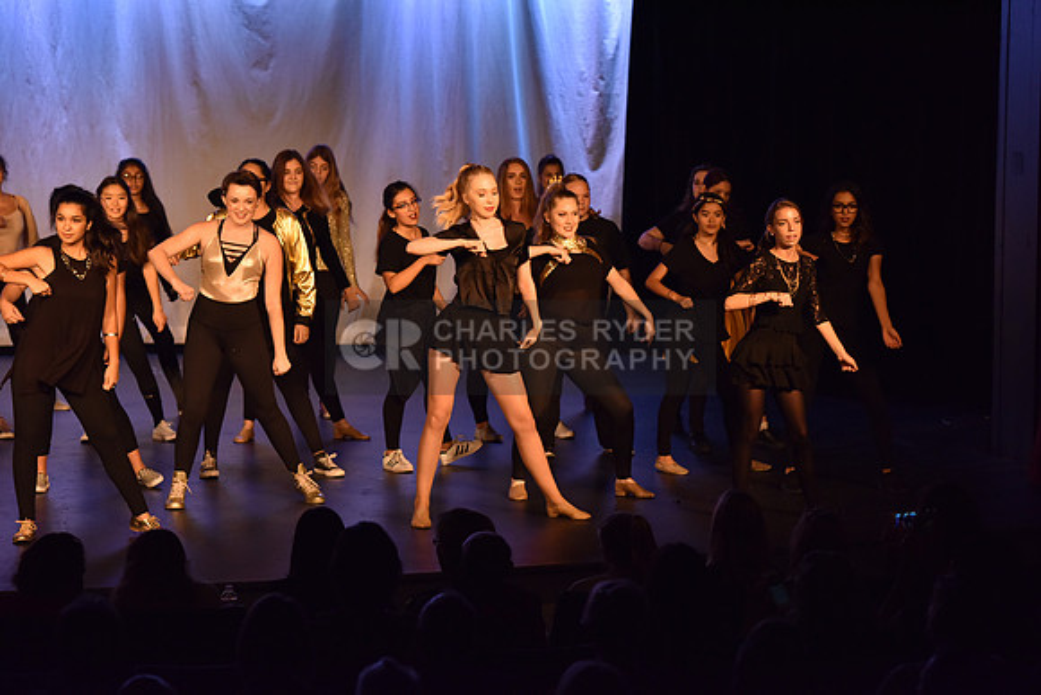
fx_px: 3355
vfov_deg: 11.8
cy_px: 348
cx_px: 520
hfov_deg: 17.6
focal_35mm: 116
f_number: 4
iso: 2000
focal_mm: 116
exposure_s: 1/320
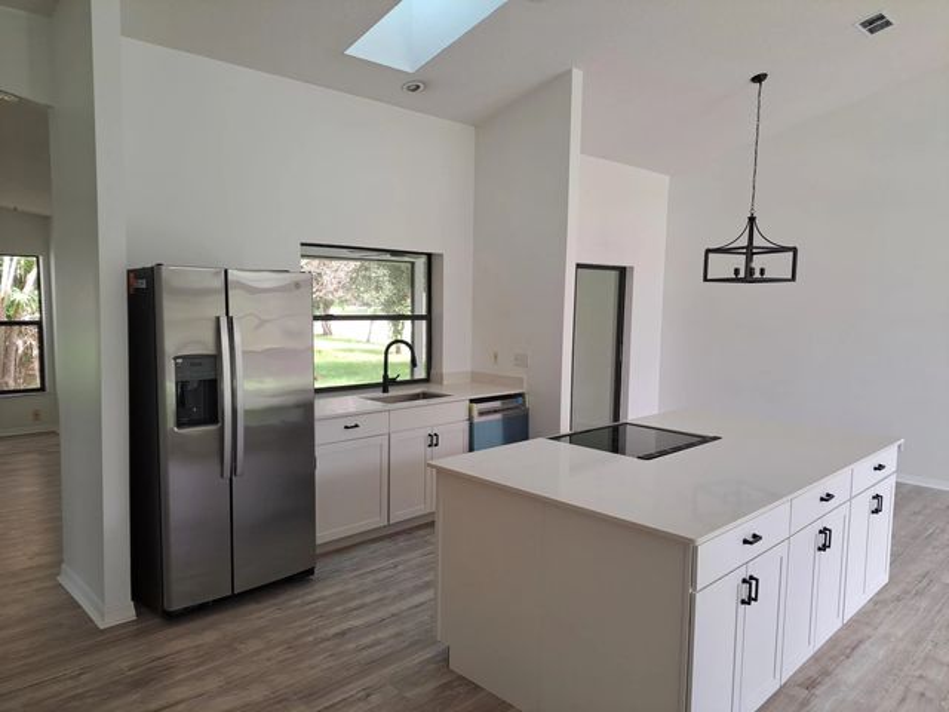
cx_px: 474
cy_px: 356
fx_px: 658
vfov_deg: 56.8
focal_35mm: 24
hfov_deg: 71.6
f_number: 1.8
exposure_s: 1/60
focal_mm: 5.23
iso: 50
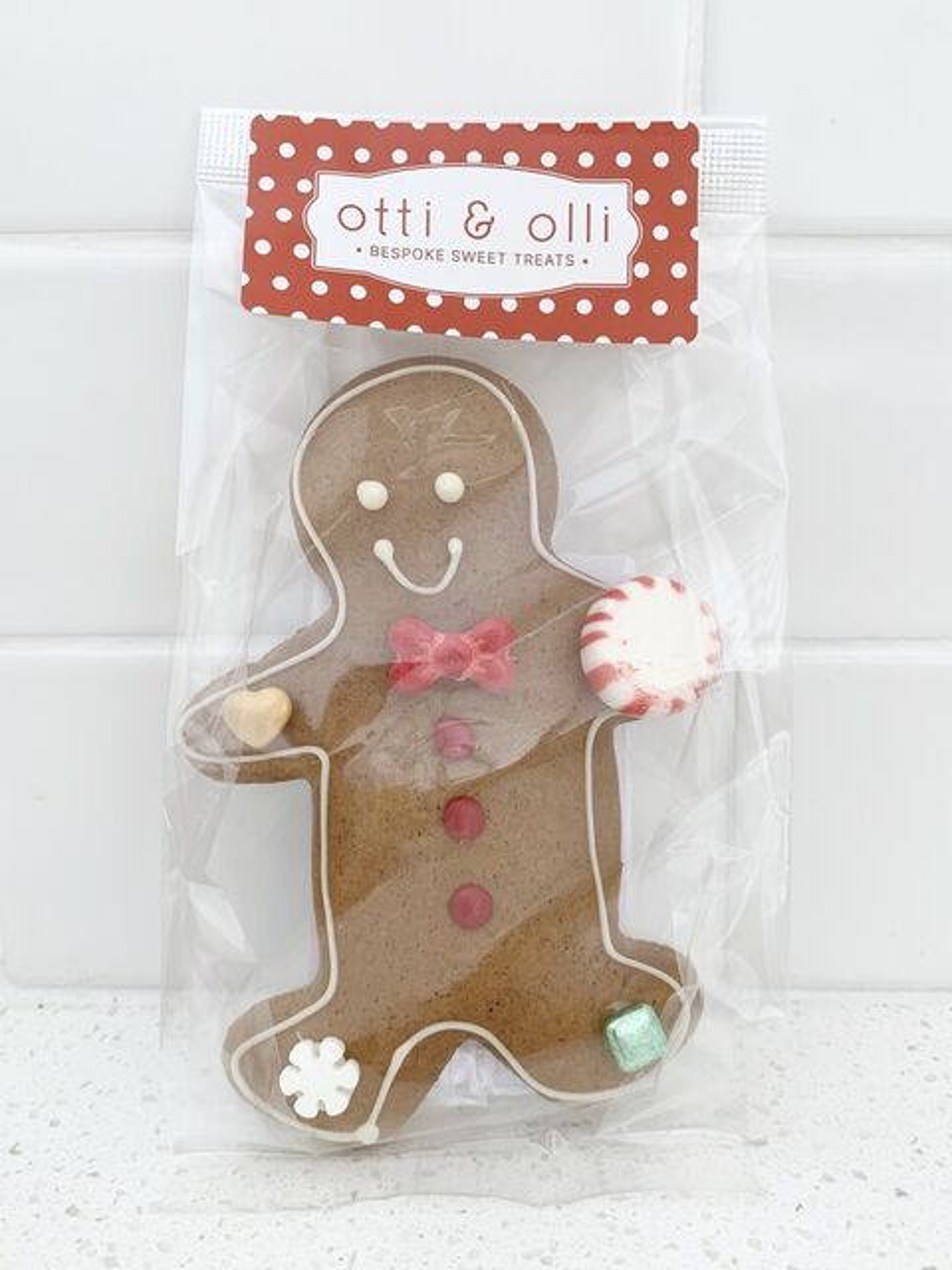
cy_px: 635
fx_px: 953
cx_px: 476
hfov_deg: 53.1
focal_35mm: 26
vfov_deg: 67.3
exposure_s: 1/121
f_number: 1.8
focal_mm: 4.25
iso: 50
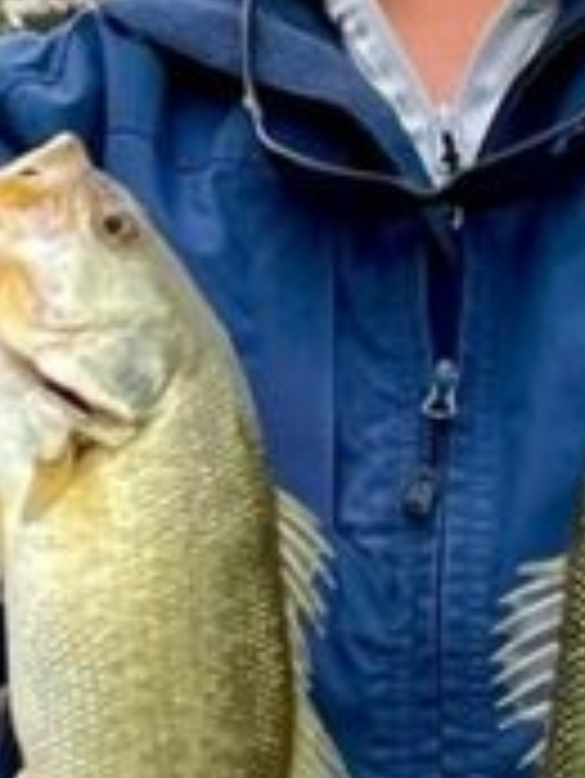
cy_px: 387
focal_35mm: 59
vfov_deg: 32.7
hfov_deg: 24.5
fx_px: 1328
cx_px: 448
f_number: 1.6
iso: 100
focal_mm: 5.1
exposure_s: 1/121
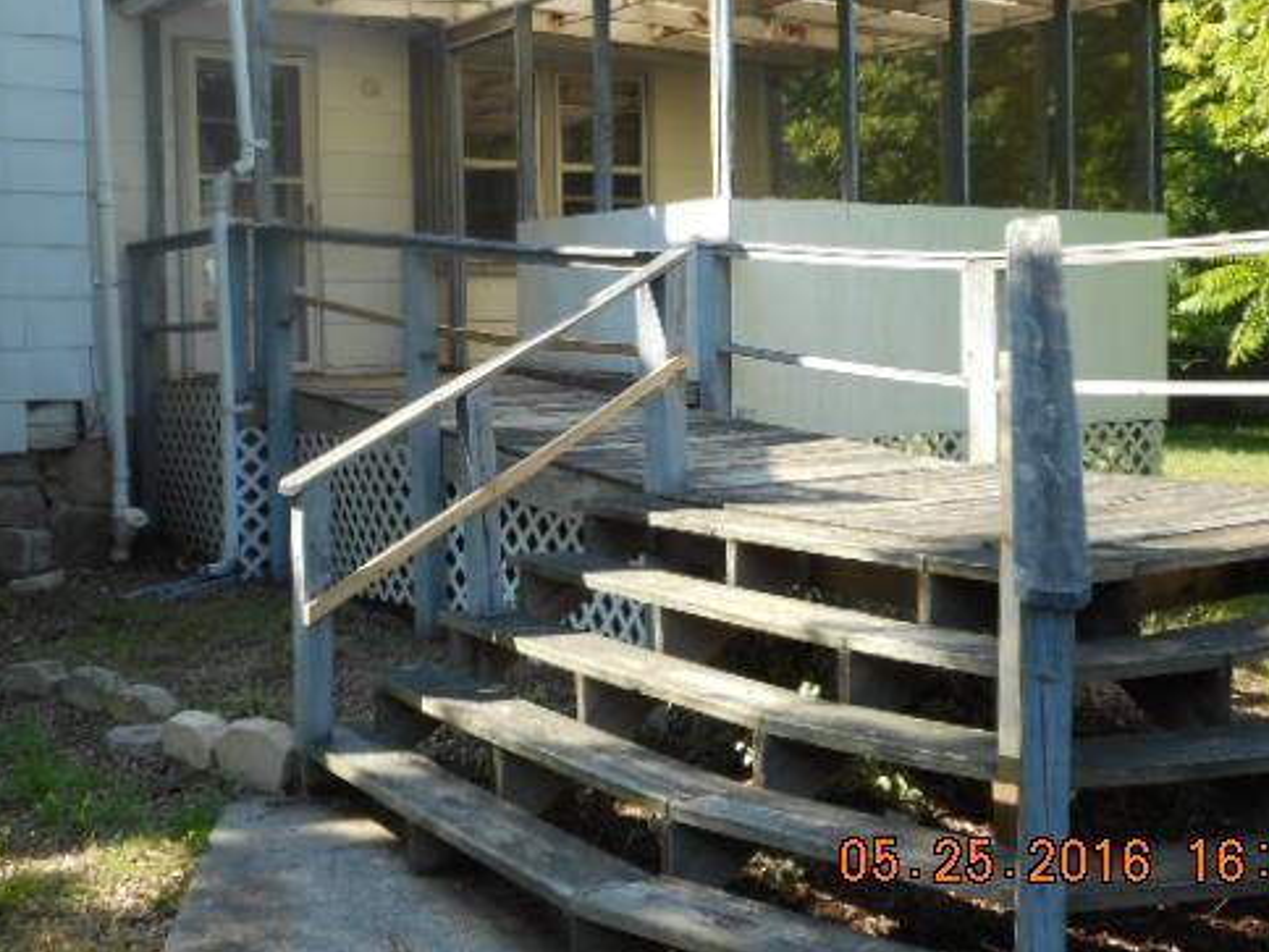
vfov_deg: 32.1
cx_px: 600
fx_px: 1650
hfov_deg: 42.1
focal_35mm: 45
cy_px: 367
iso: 80
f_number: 4.2
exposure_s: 1/125
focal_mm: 6
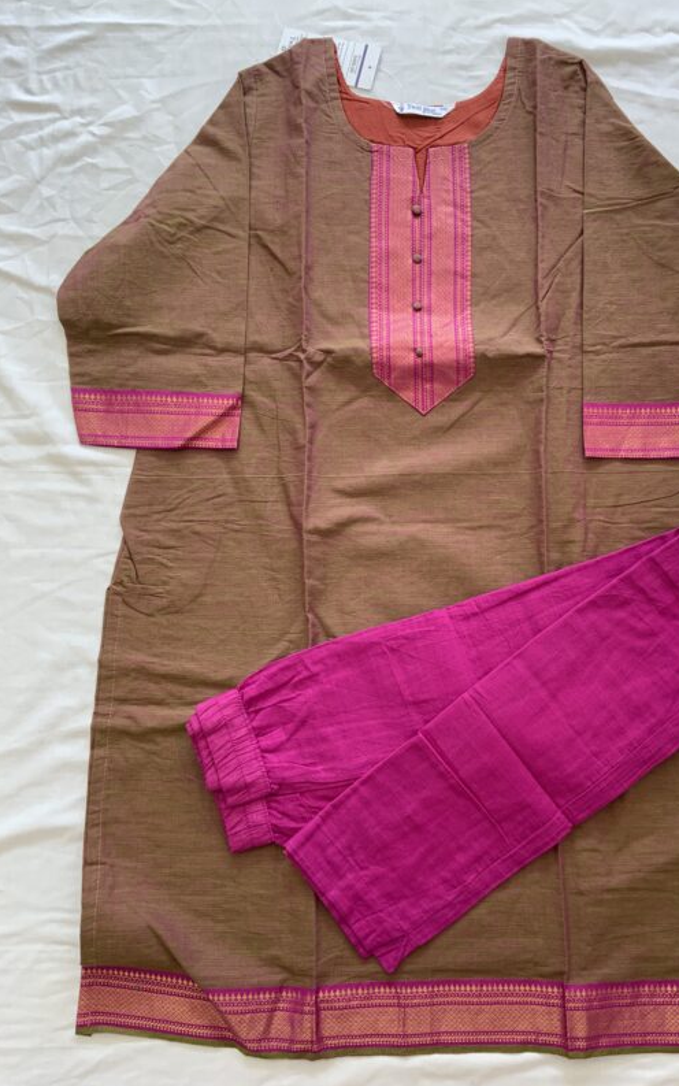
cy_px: 540
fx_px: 917
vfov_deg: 61.2
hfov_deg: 40.5
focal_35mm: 31
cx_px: 405
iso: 20
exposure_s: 1/122
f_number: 1.8
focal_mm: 3
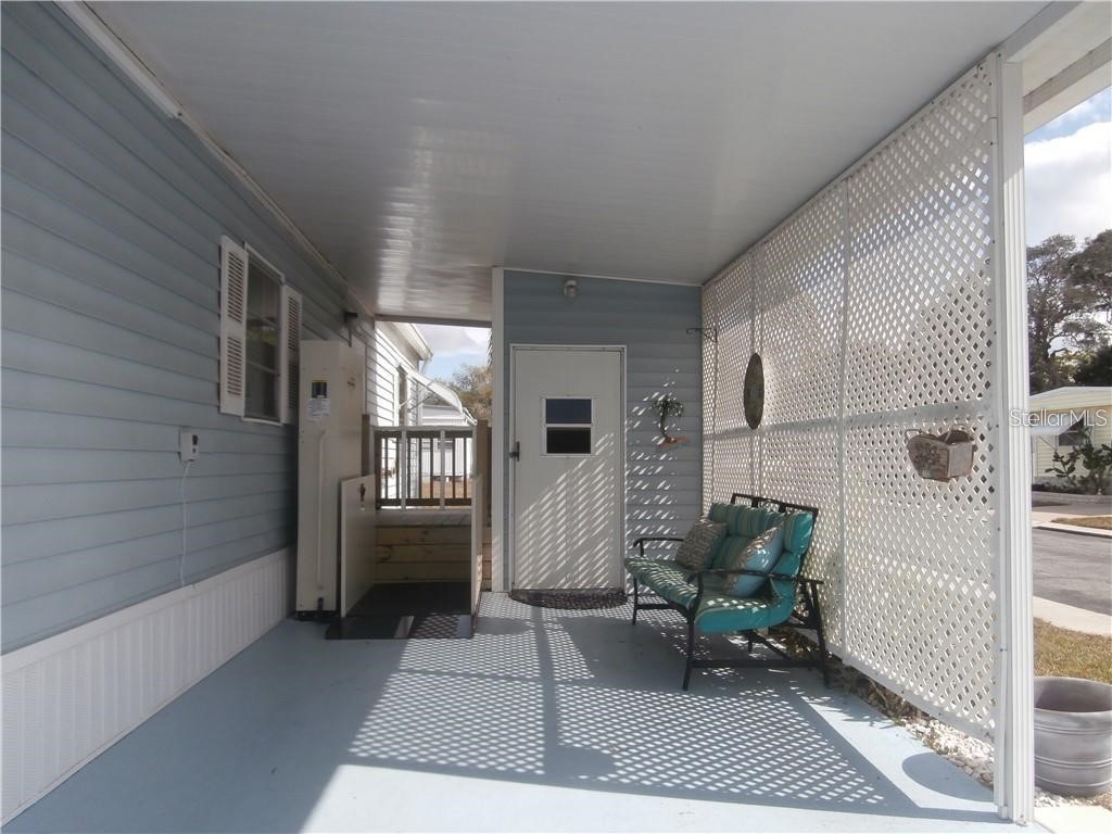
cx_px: 556
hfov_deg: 71.6
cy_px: 417
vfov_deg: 56.8
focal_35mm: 24
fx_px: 771
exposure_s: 1/1000
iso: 100
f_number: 3
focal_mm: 4.2
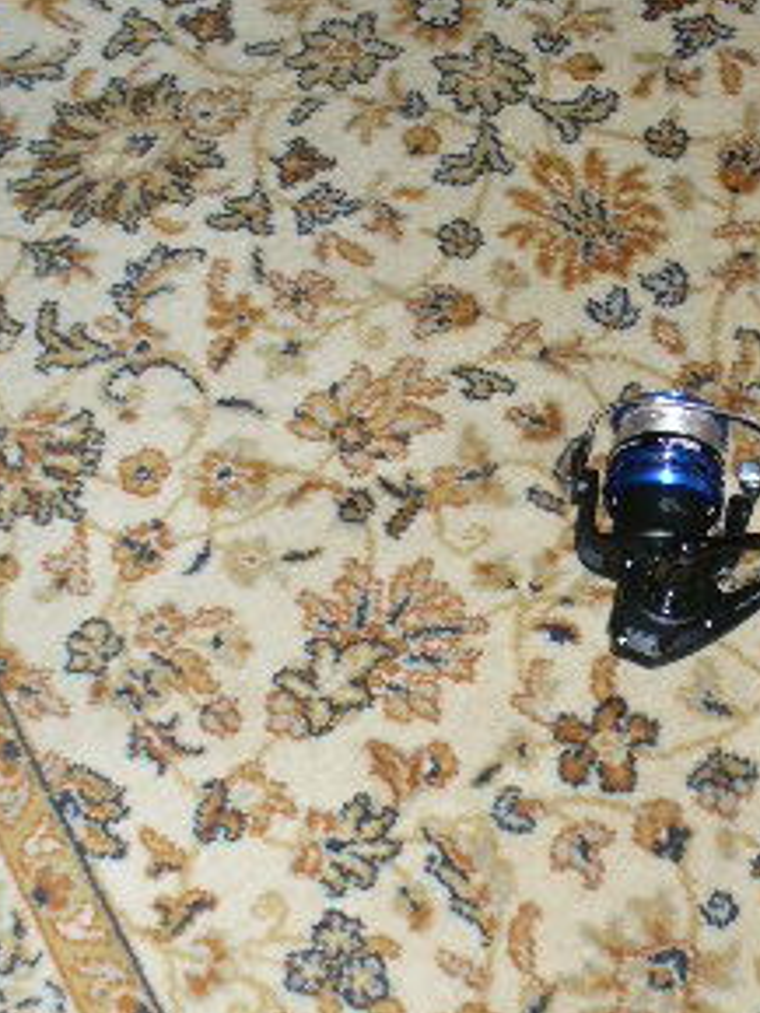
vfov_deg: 23.8
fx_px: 2399
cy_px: 407
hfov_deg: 17.7
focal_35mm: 82
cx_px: 686
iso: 100
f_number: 2.8
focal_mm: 6.1
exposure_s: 1/30
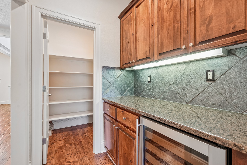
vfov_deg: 73.7
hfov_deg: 96.7
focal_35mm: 16
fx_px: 110
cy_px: 82
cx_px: 124
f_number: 8
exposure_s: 1/6
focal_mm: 16
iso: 400
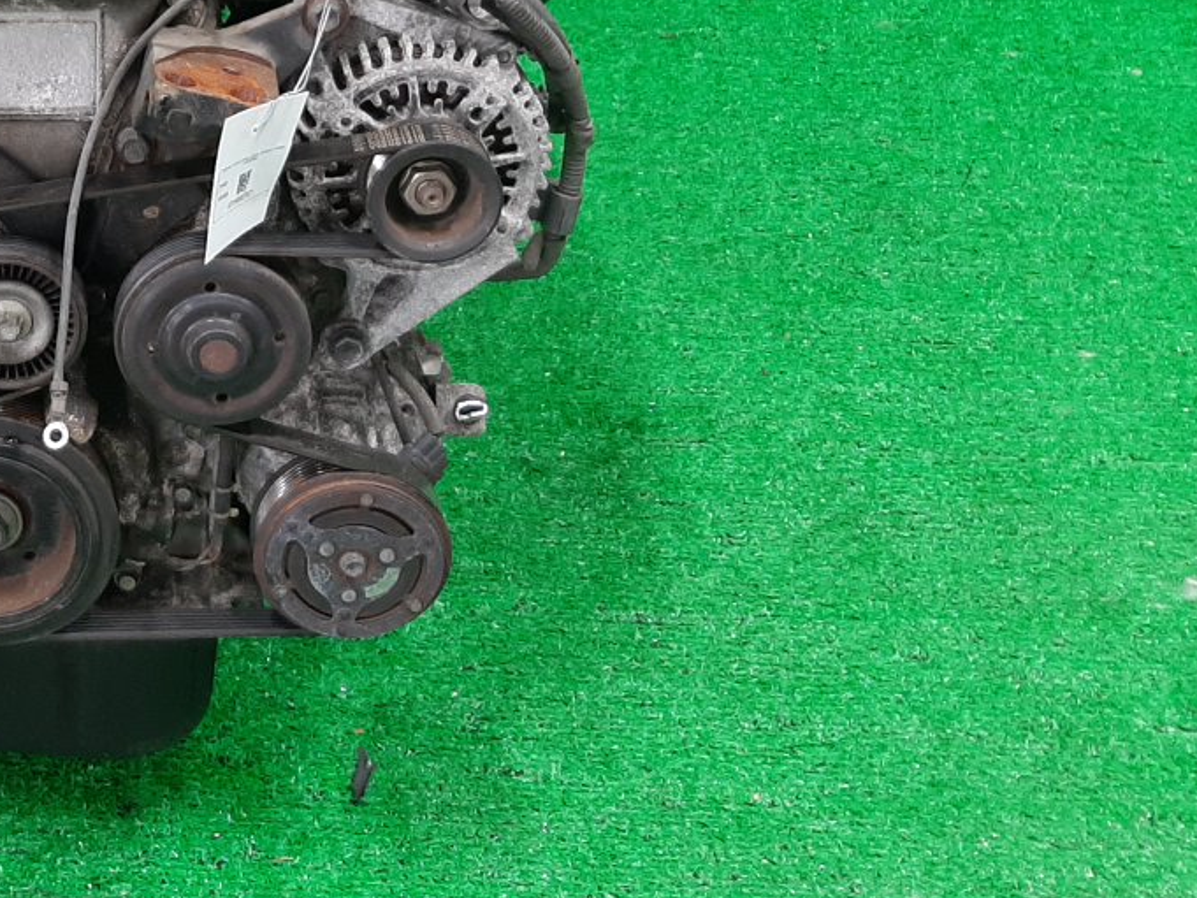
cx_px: -53
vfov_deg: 26.2
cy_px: 209
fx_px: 1902
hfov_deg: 31.7
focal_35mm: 55
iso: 130
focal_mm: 3.93
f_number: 1.7
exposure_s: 1/50
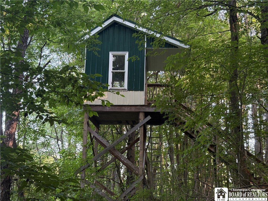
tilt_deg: +12.0
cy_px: 100
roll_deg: -0.4
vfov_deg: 28.0
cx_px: 134
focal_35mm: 52
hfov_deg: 36.8
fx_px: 403
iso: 160
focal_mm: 5.96
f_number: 1.6
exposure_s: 1/48
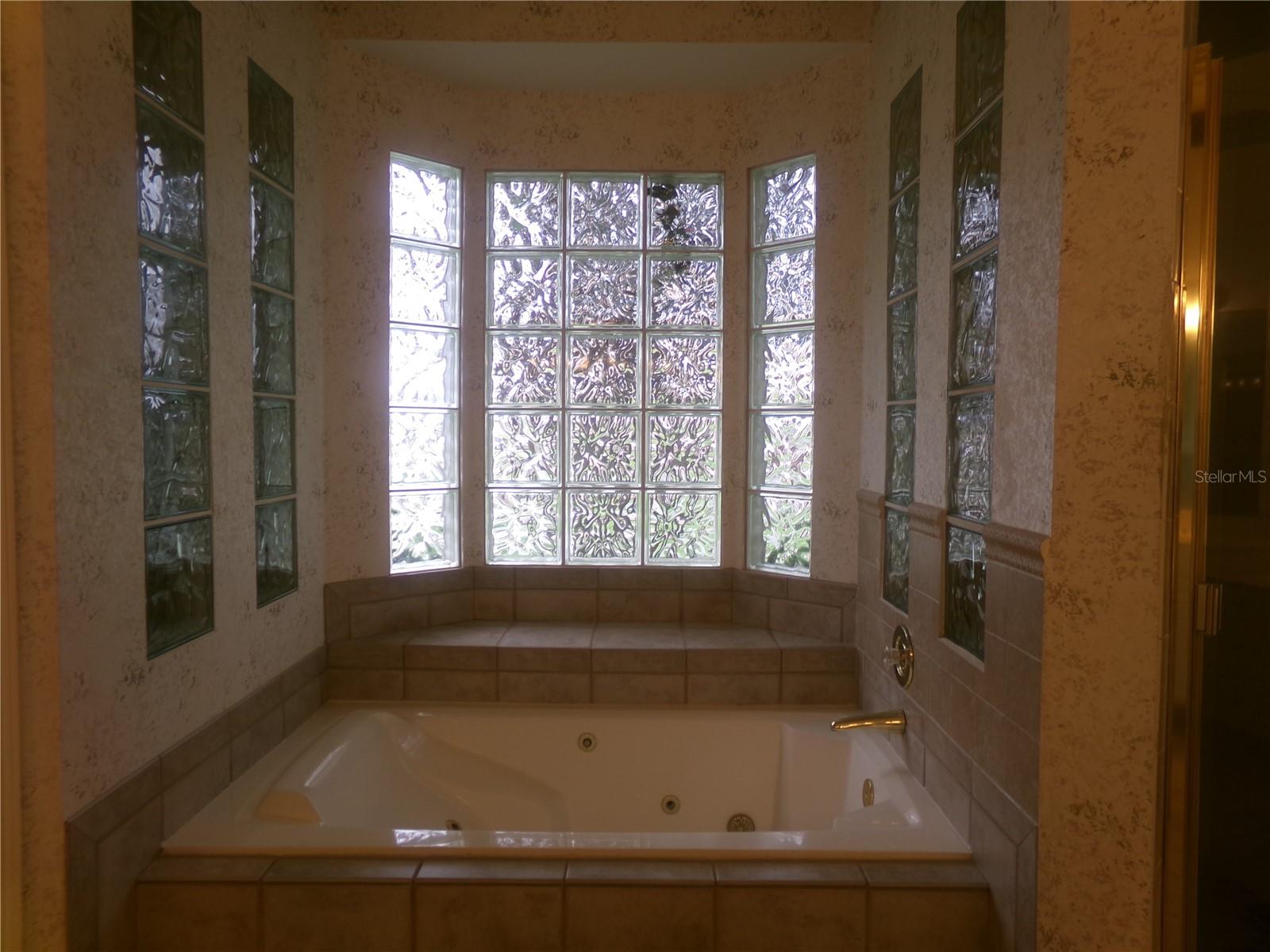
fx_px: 881
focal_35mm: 24
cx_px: 635
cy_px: 476
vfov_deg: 56.8
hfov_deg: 71.6
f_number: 3.7
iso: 100
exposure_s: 1/42
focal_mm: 4.3
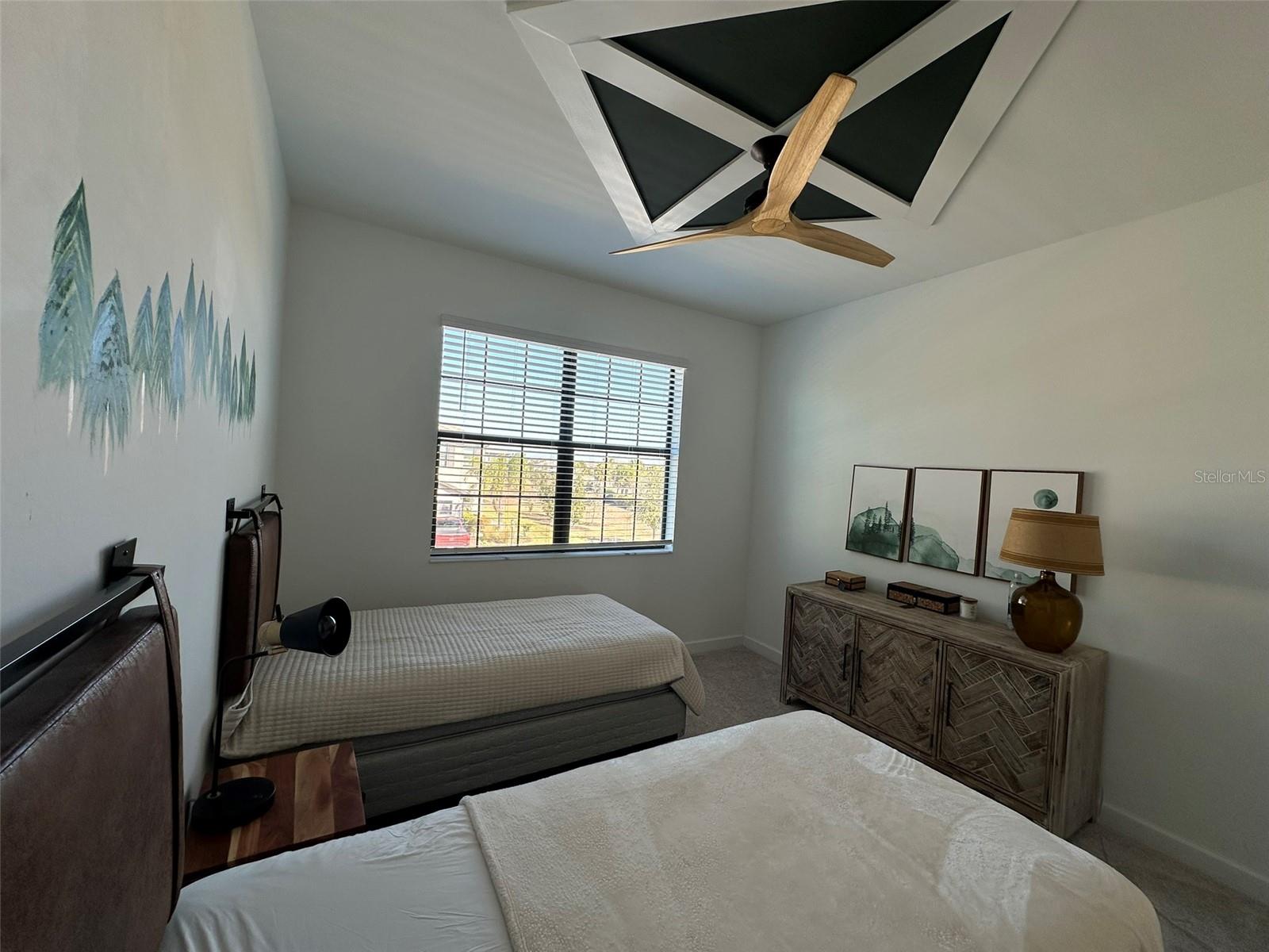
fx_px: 513
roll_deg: -3.9
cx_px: 634
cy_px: 476
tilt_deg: +0.3
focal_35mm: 14
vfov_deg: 85.7
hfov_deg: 102.1
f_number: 2.2
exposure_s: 1/147
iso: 40
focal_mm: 2.22
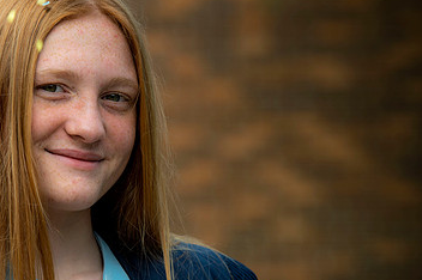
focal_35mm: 280
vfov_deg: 4.9
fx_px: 3279
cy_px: 117
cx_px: 139
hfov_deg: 7.4
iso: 80
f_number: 6.3
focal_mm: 170
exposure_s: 1/250
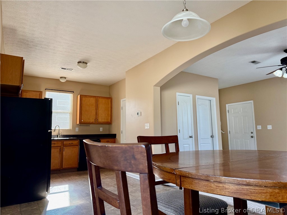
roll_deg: +0.7
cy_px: 108
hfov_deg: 71.6
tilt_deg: +8.3
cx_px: 144
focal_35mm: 24
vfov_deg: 56.8
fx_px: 199
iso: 200
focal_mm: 6.76
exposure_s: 1/204
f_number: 1.78
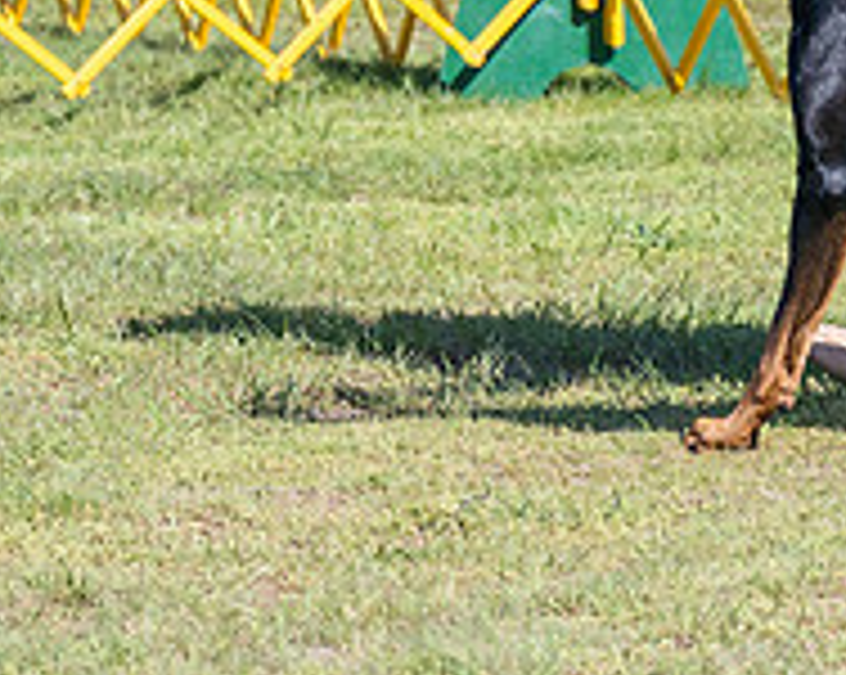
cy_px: -324
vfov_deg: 2.6
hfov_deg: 3.3
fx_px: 14657
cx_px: 722
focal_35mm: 586
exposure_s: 1/2000
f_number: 6.3
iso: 640
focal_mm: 174
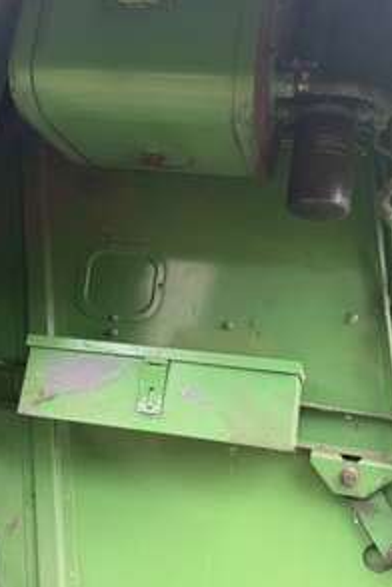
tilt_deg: +1.5
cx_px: 230
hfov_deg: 38.8
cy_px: 295
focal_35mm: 34
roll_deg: -10.4
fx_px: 555
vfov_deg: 55.8
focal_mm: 6.76
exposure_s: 1/171
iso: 80
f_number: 1.78
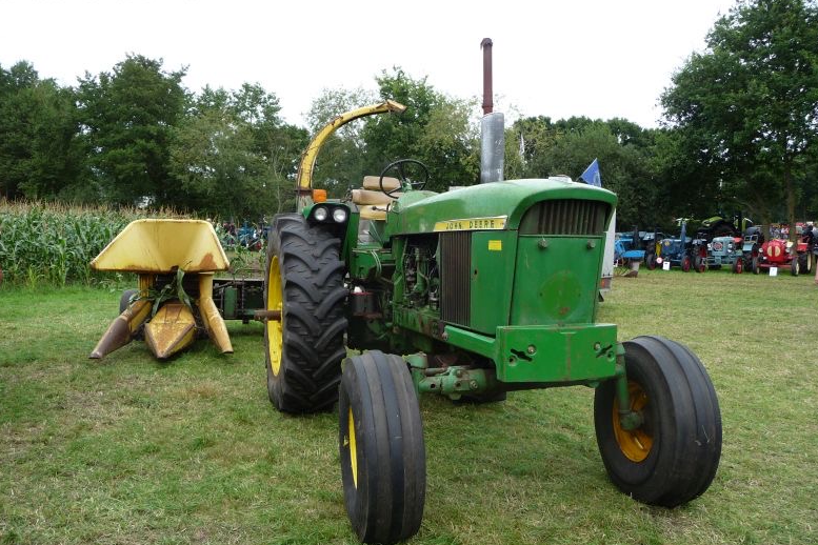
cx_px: 402
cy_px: 286
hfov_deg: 61.9
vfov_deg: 43.6
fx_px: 682
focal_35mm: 30
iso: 100
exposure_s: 1/320
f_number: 3.3
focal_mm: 4.7
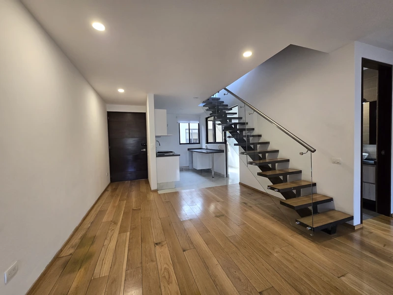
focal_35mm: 13
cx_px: 196
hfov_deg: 106.2
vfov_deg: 89.9
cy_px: 148
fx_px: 148
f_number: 2.2
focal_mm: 2.2
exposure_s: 1/60
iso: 200
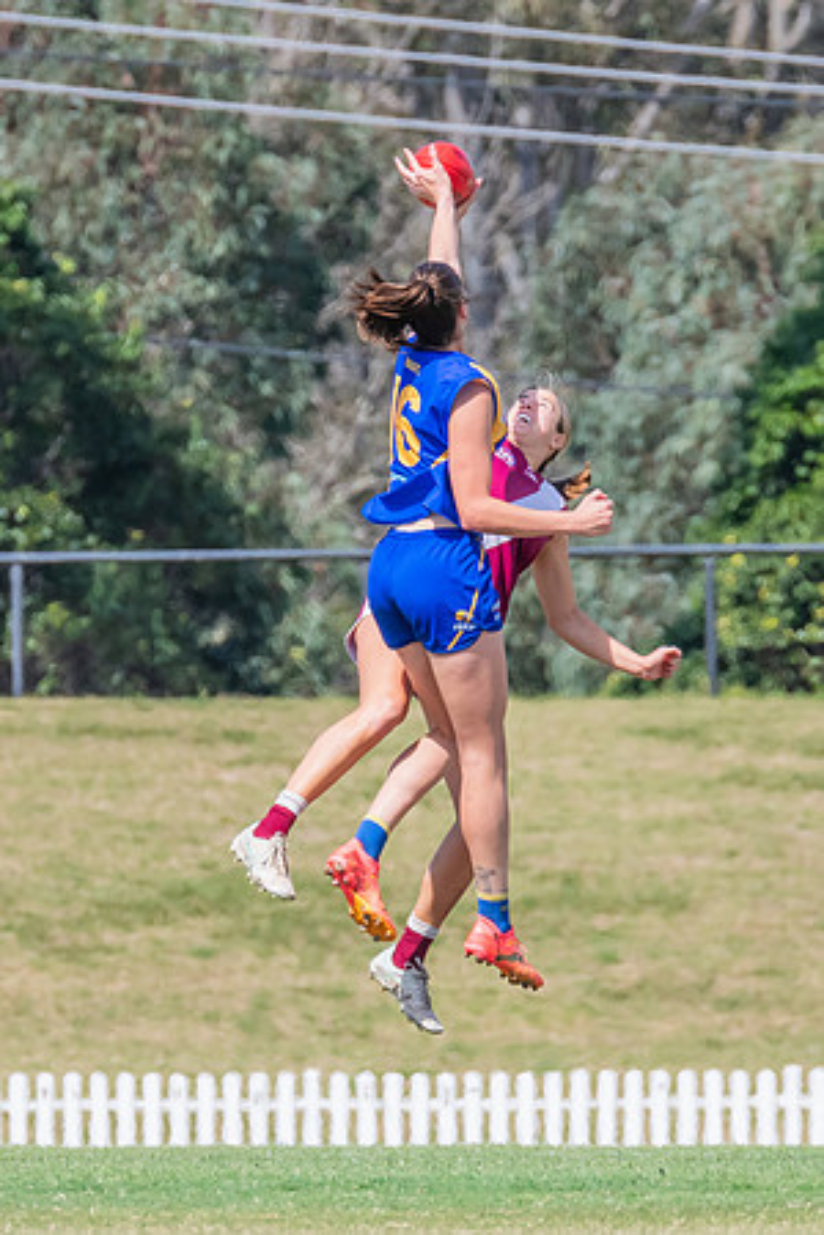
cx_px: 418
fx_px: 32472
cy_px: 640
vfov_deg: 2.2
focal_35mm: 946
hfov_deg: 1.5
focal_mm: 420
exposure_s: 1/1250
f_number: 11
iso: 800
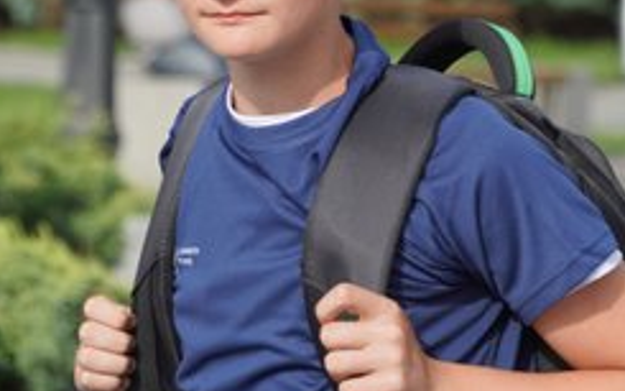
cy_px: 68
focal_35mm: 307
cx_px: 462
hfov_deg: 6.8
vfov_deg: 4.3
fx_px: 5225
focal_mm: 123
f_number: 6.3
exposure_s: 1/200
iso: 100
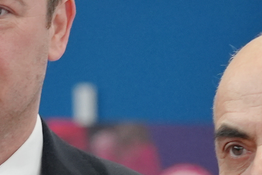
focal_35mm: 486
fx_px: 3537
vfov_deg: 2.8
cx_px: -147
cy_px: 333
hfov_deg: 4.2
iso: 2000
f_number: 4
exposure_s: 1/160
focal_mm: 70
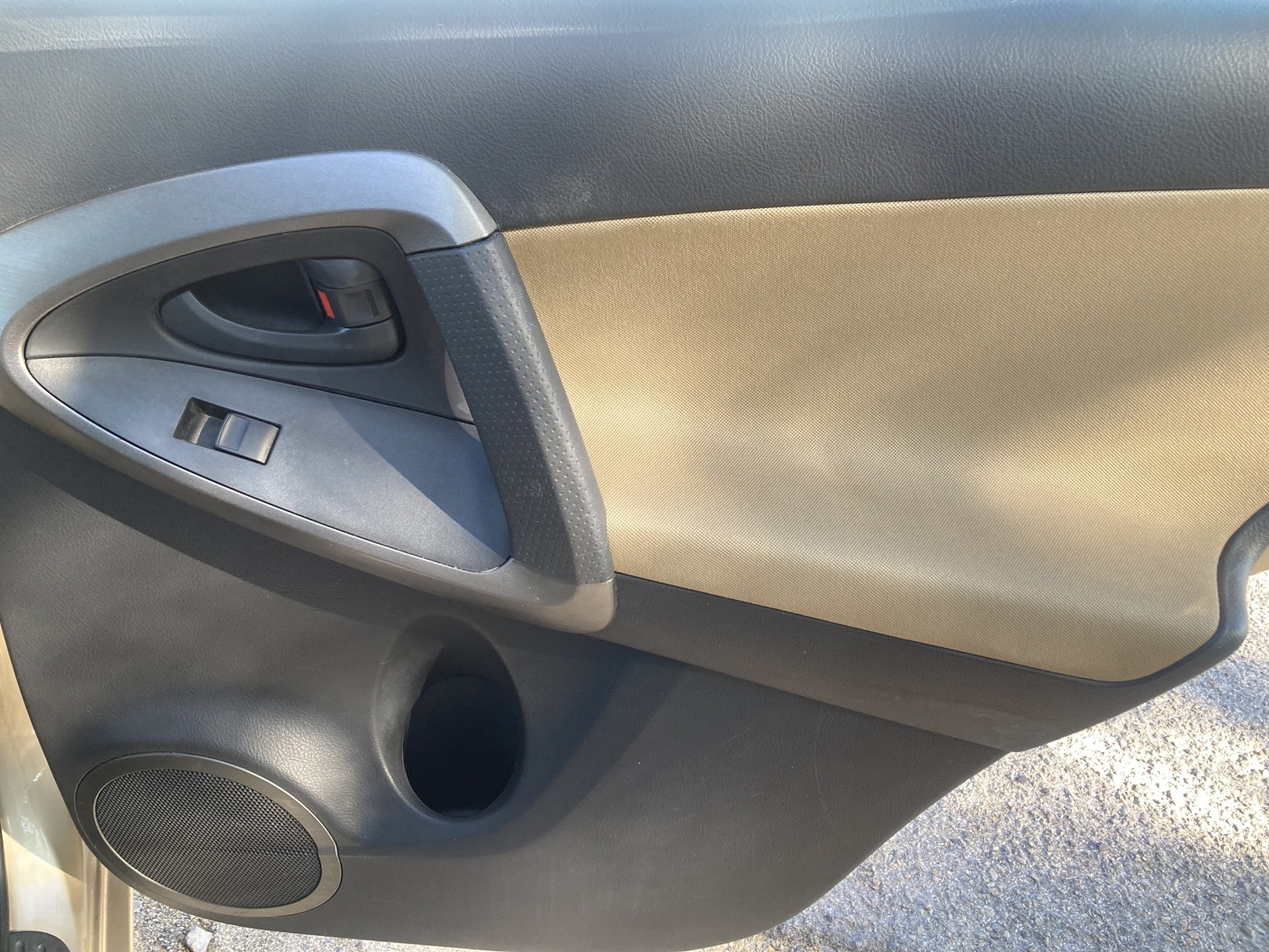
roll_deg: -4.4
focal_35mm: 28
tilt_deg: -36.3
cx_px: 634
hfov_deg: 63.4
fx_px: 1026
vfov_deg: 49.7
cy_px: 476
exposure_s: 1/121
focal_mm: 3.99
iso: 64
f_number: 1.8
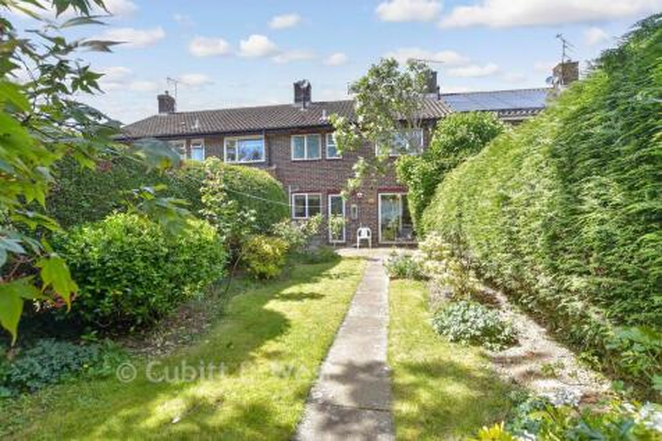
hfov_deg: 100.4
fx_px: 276
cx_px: 331
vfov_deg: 77.3
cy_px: 220
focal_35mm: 15
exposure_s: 1/80
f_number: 8
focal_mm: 10
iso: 160
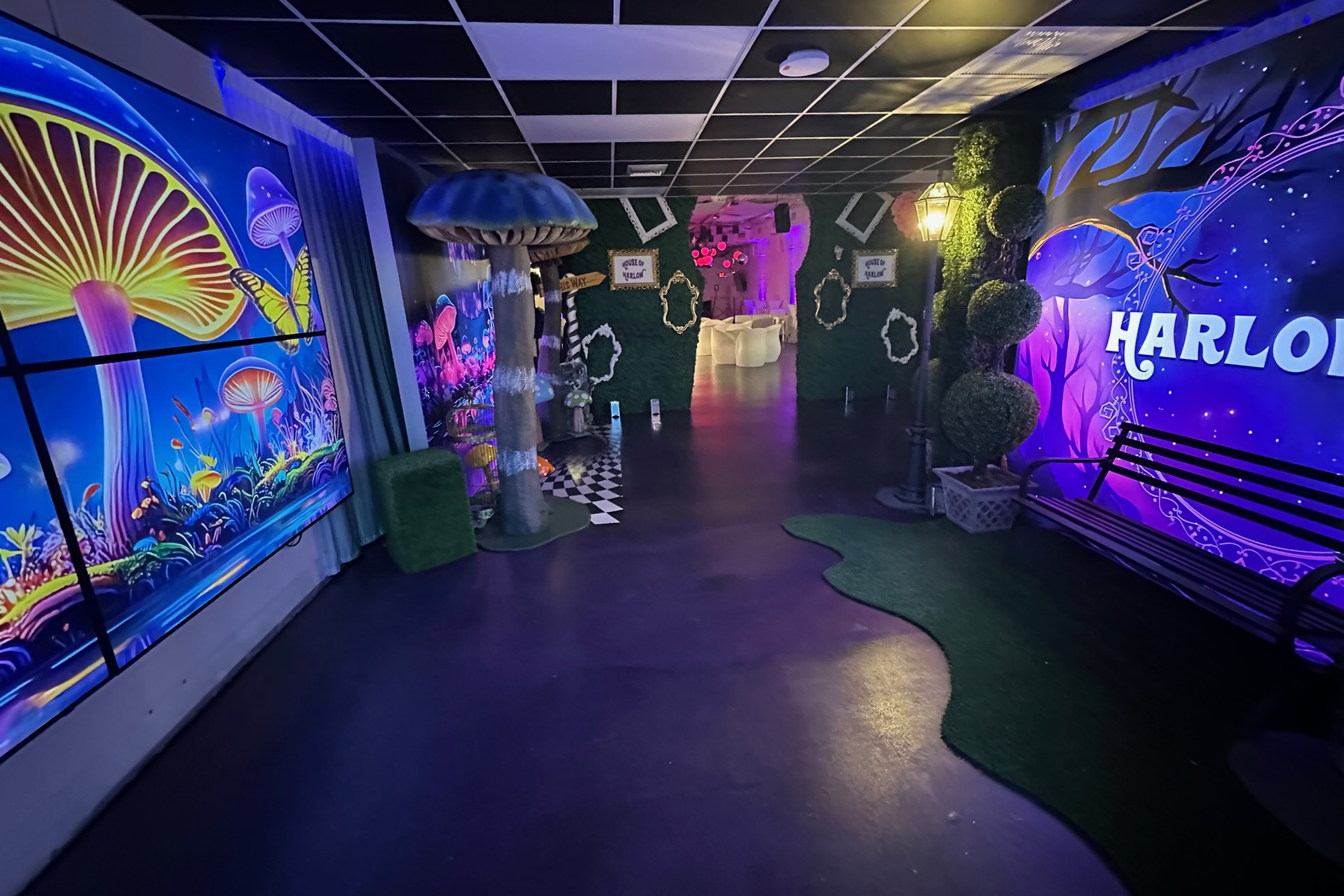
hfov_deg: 100.4
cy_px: 440
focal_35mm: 15
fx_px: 560
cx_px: 673
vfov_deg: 77.3
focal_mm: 2.22
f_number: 2.2
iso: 1250
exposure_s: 1/30
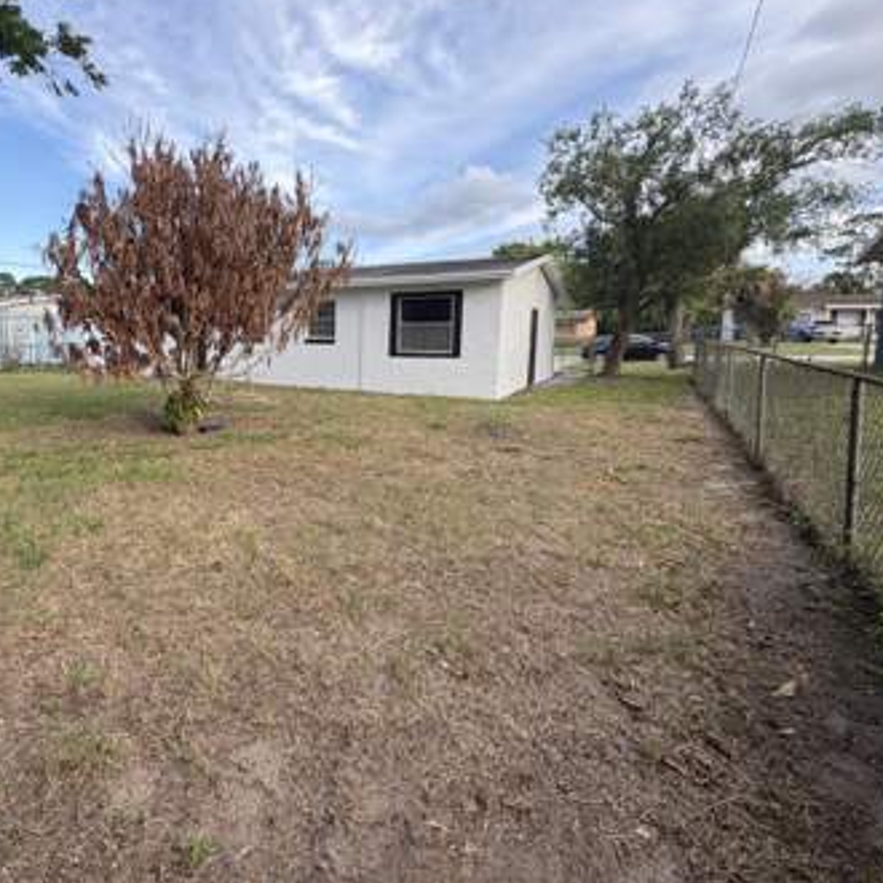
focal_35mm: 18
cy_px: 405
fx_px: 519
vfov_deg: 80.6
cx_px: 318
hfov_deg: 78.9
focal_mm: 2.22
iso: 50
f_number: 2.2
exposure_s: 1/381
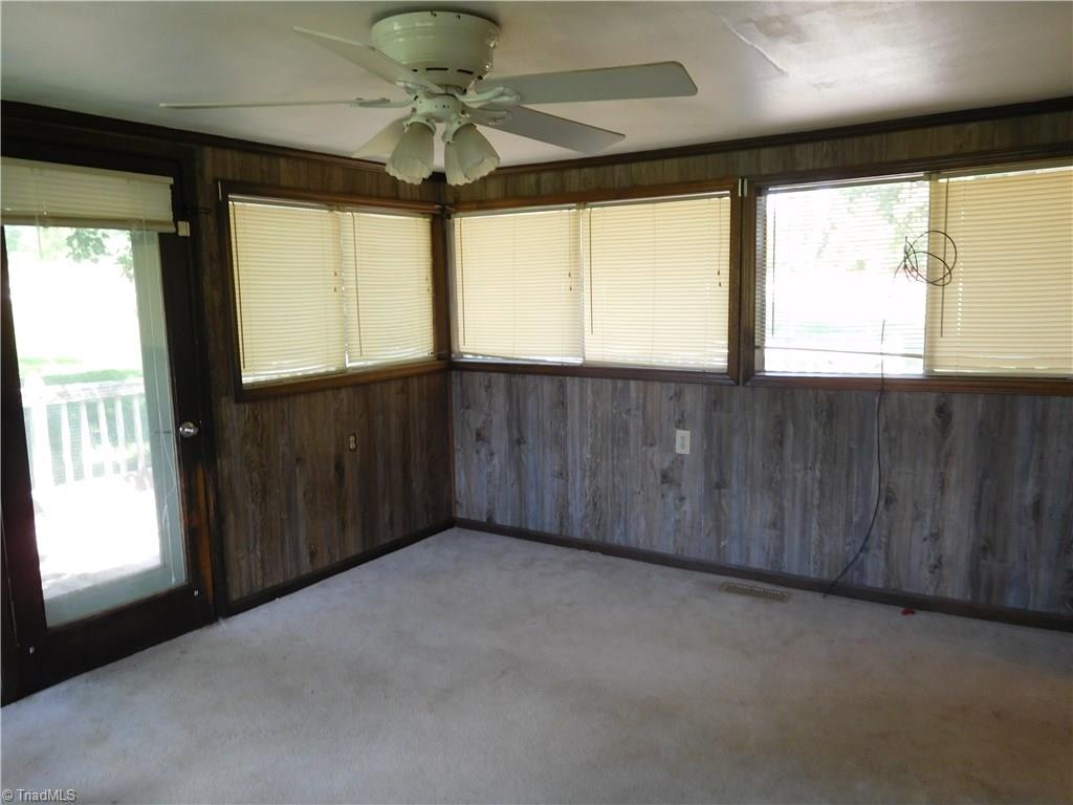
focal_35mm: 25
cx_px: 536
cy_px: 402
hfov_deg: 69.4
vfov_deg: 54.9
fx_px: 775
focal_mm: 4.5
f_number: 3.4
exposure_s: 1/30
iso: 140
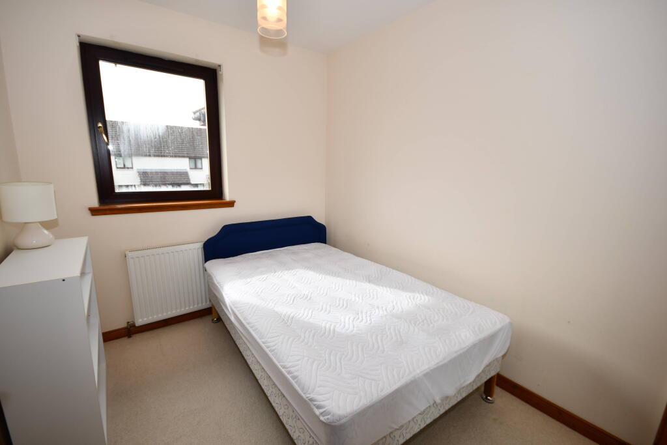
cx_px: 334
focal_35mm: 15
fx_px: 278
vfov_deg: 77.3
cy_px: 222
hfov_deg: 100.4
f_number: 5.6
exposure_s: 1/125
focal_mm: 10
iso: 160
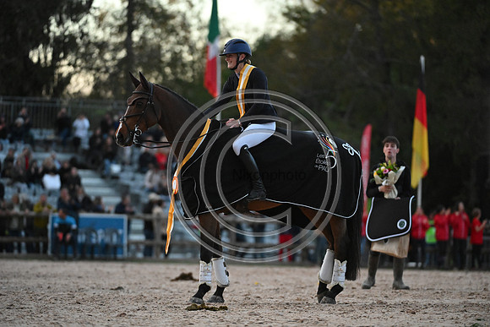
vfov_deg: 4.9
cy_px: 164
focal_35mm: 280
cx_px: 245
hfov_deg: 7.4
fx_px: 3812
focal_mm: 280
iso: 8000
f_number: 4.5
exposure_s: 1/1000
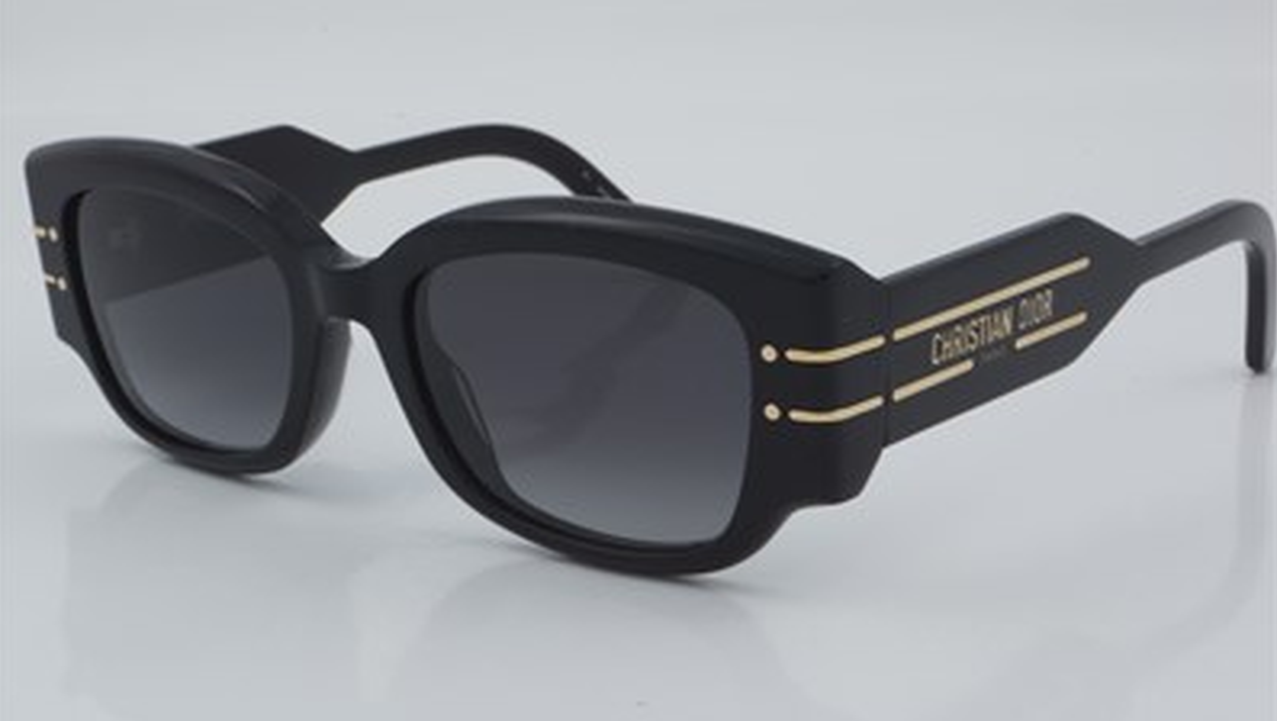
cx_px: 637
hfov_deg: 26.8
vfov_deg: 15.3
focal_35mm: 79
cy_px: 357
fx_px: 2677
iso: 100
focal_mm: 50
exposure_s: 1/4
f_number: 29
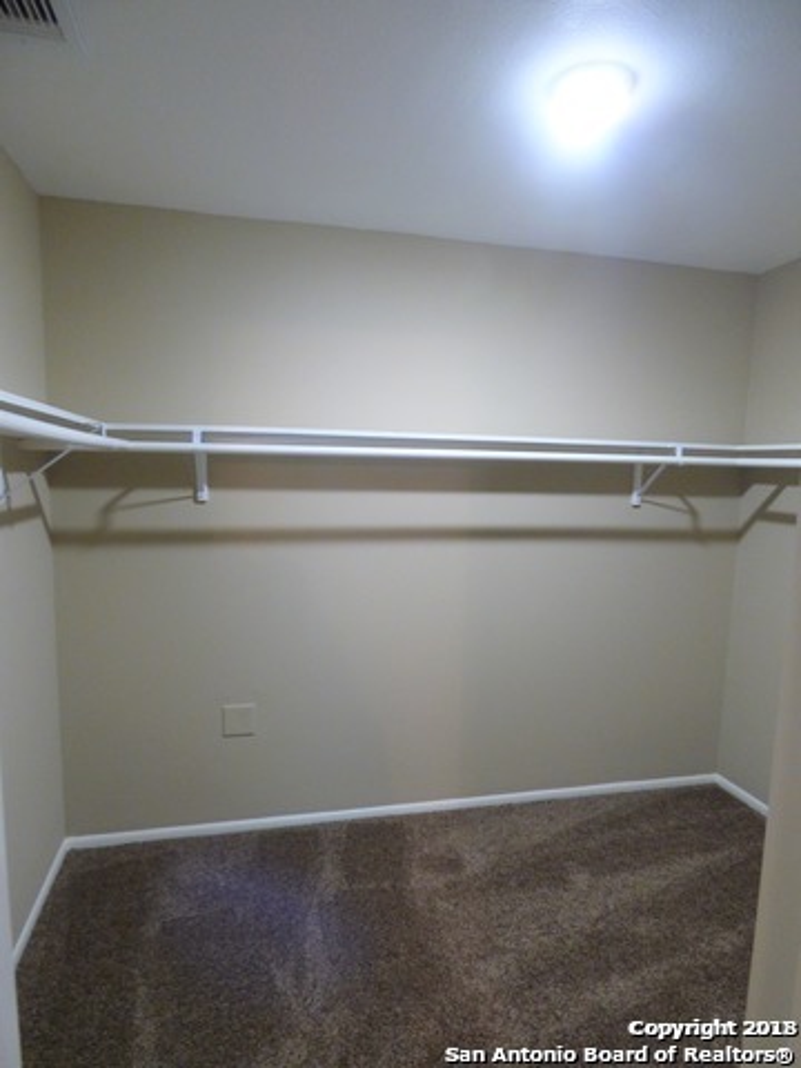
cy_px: 534
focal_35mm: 20
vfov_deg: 81.7
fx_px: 617
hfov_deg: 66.0
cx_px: 400
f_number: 2.8
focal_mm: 3.58
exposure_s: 1/13
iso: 400
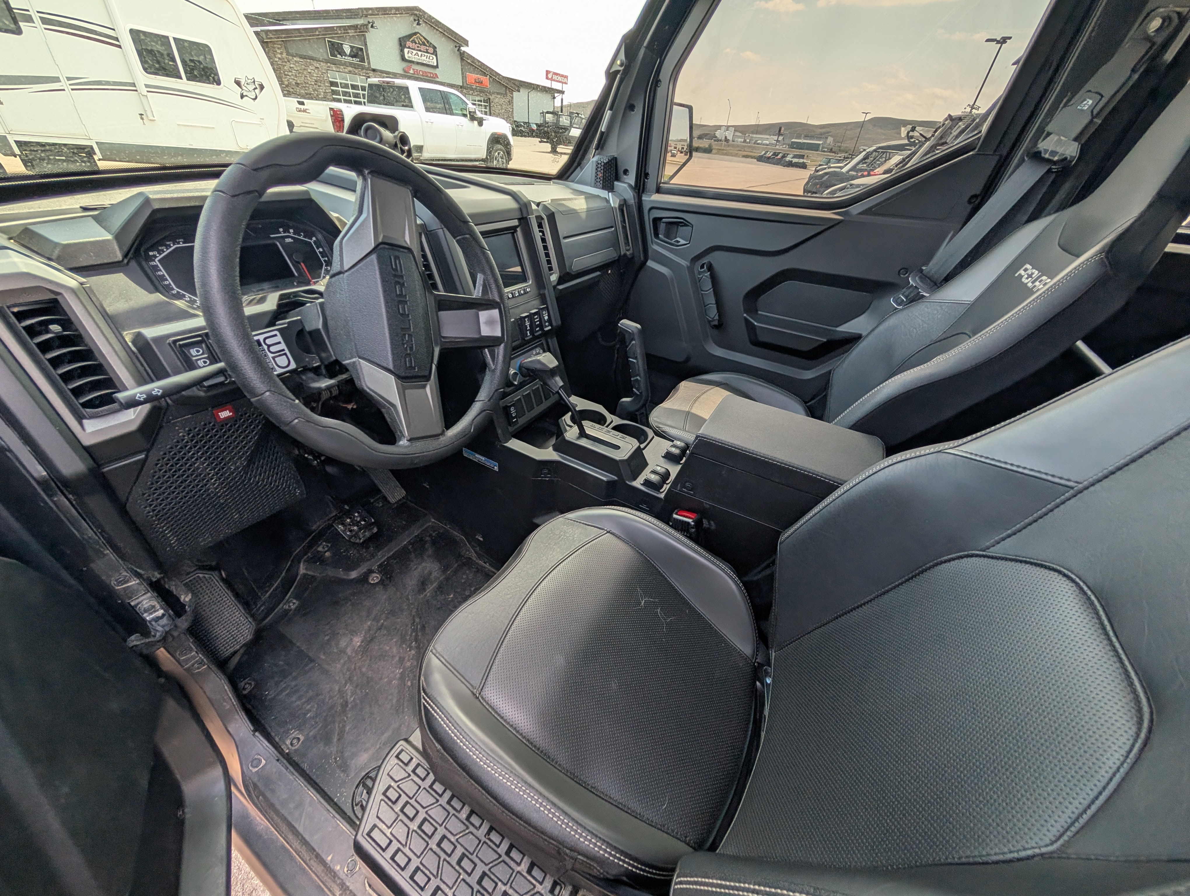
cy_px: 448
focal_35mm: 12
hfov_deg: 110.5
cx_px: 595
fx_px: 413
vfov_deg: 94.6
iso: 33
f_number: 1.7
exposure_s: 1/418
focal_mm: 2.02
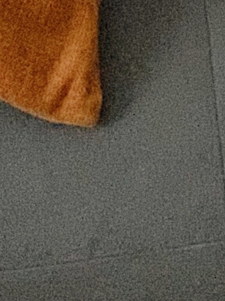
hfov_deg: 5.0
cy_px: -399
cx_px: 277
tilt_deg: -46.1
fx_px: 2568
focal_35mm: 296
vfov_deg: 6.4
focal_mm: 6
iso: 400
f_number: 2.4
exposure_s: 1/51
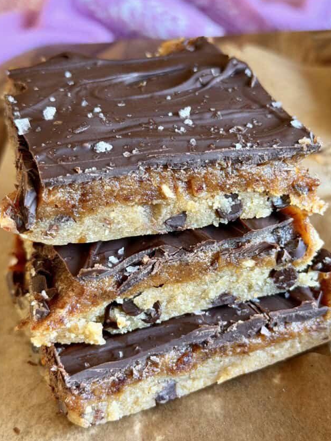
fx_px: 714
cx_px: 179
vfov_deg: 34.3
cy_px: 226
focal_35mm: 56
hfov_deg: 26.1
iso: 200
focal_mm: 6.8
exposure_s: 1/60
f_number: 1.8
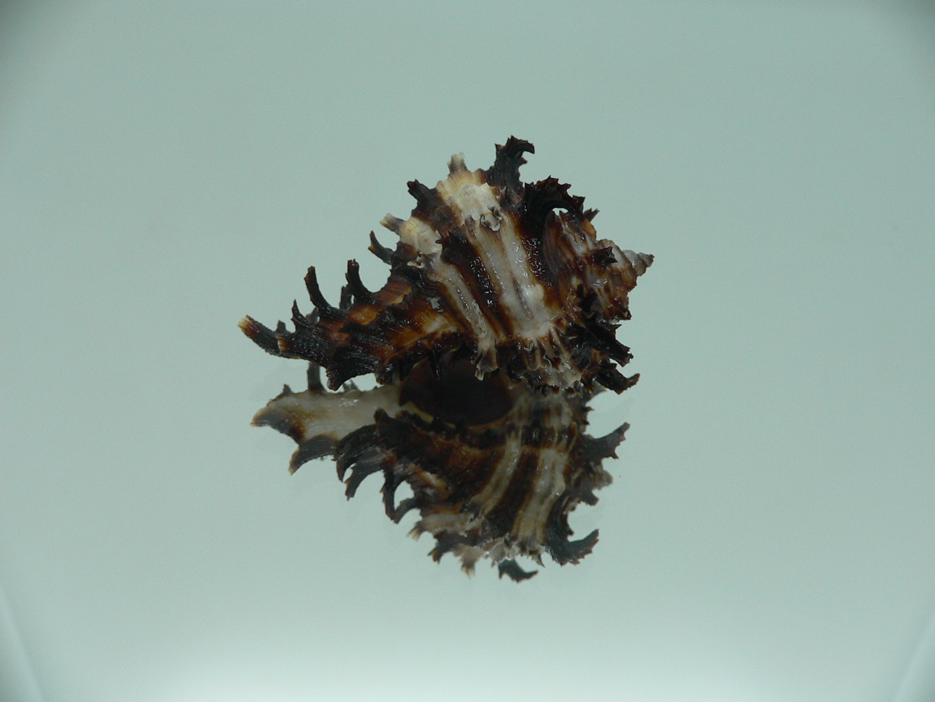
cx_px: 468
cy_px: 351
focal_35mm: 35
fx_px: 945
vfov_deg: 40.7
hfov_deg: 52.6
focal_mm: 4.6
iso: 100
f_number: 2.8
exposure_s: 1/60
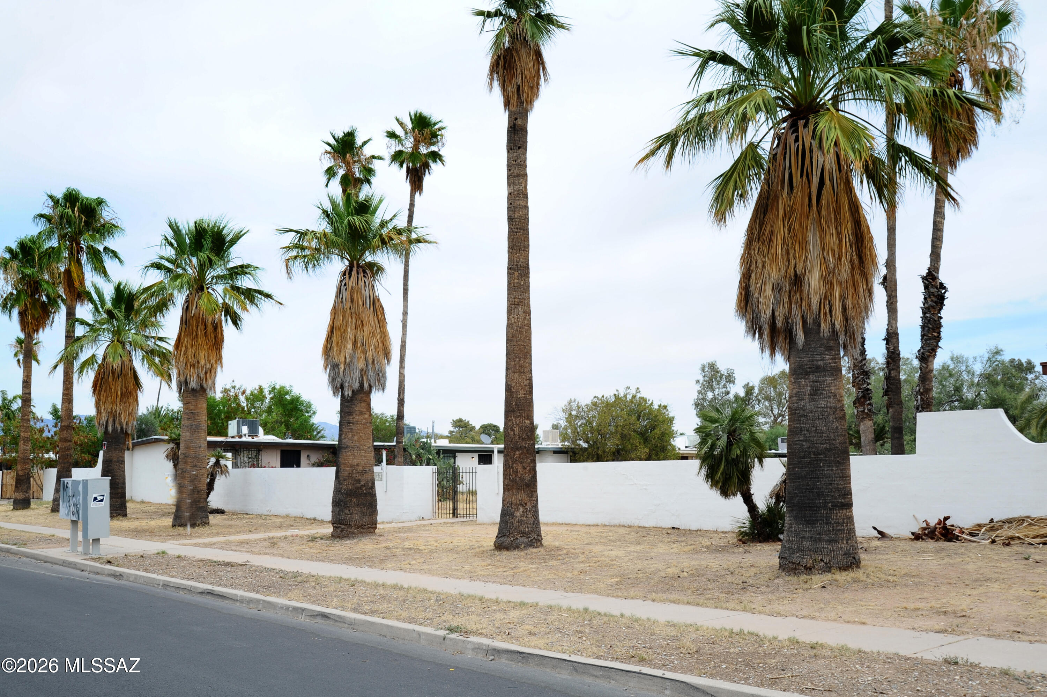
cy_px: 348
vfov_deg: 37.8
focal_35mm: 35
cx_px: 524
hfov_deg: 54.5
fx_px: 1017
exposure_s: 1/125
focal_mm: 35
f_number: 11
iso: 200
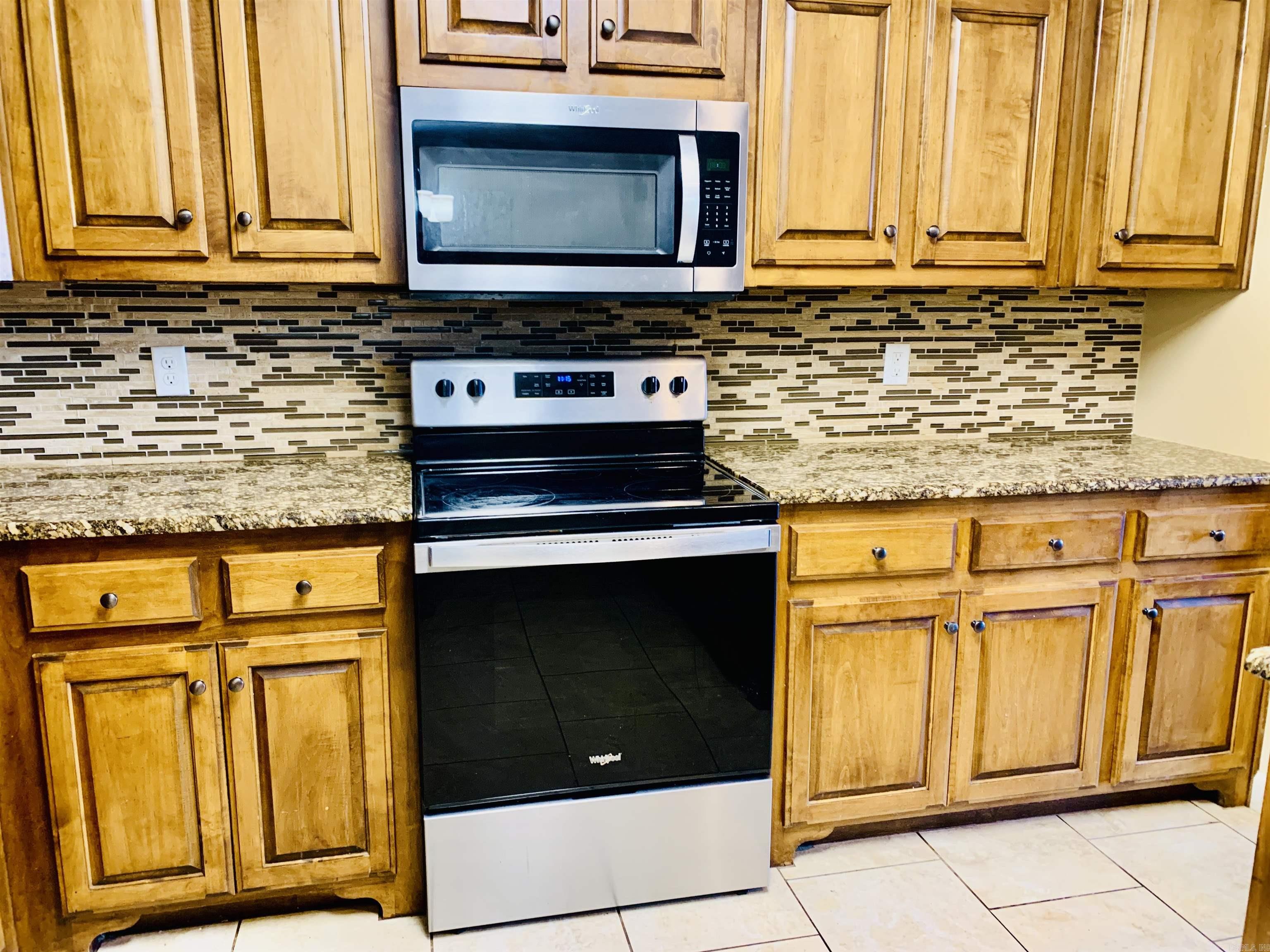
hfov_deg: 67.3
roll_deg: -1.1
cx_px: 635
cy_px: 476
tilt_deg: -11.9
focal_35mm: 26
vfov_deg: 53.1
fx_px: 954
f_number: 1.8
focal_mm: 4.25
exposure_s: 1/60
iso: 320
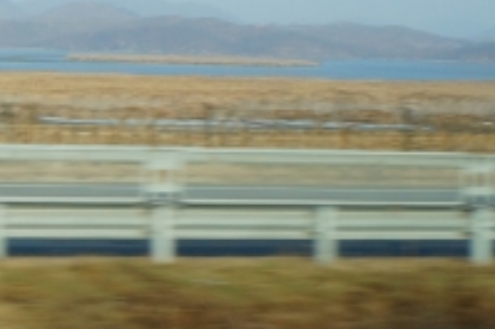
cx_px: -649
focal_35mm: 136
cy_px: 10
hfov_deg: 12.3
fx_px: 1867
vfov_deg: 10.0
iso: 200
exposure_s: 1/125
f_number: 13
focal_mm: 18
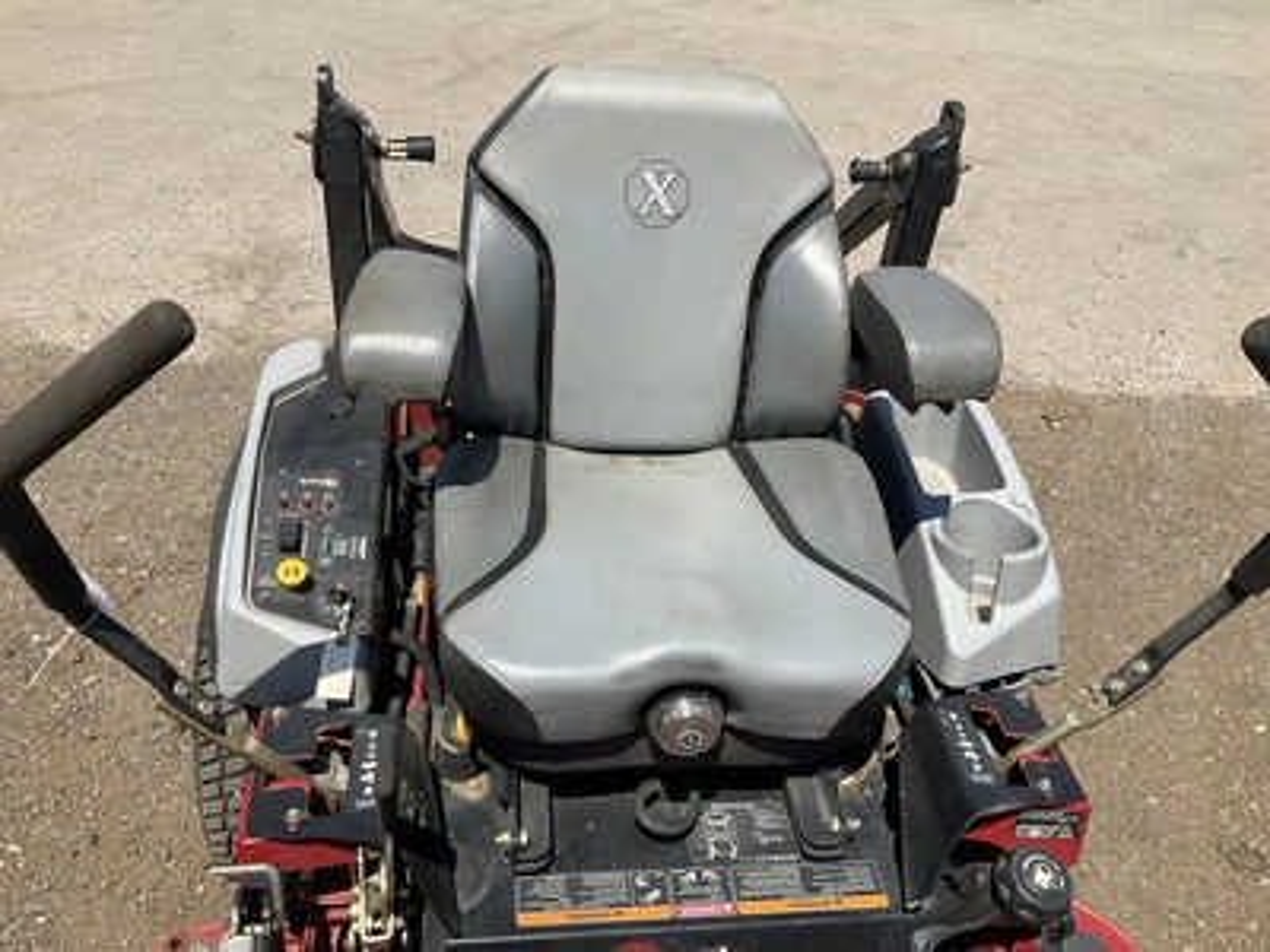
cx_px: 635
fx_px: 1064
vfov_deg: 48.2
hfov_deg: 61.7
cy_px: 476
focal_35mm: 29
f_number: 1.8
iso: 25
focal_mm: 3
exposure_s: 1/1912
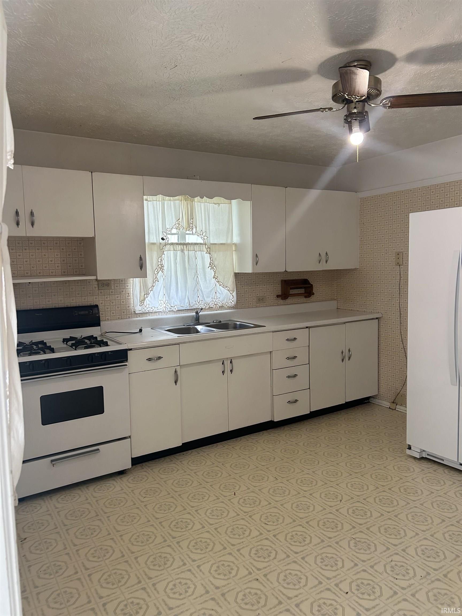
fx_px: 463
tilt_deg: -5.1
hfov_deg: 53.1
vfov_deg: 67.3
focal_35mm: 26
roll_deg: +1.5
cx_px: 231
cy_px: 308
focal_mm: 5.7
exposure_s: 1/120
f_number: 1.5
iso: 125
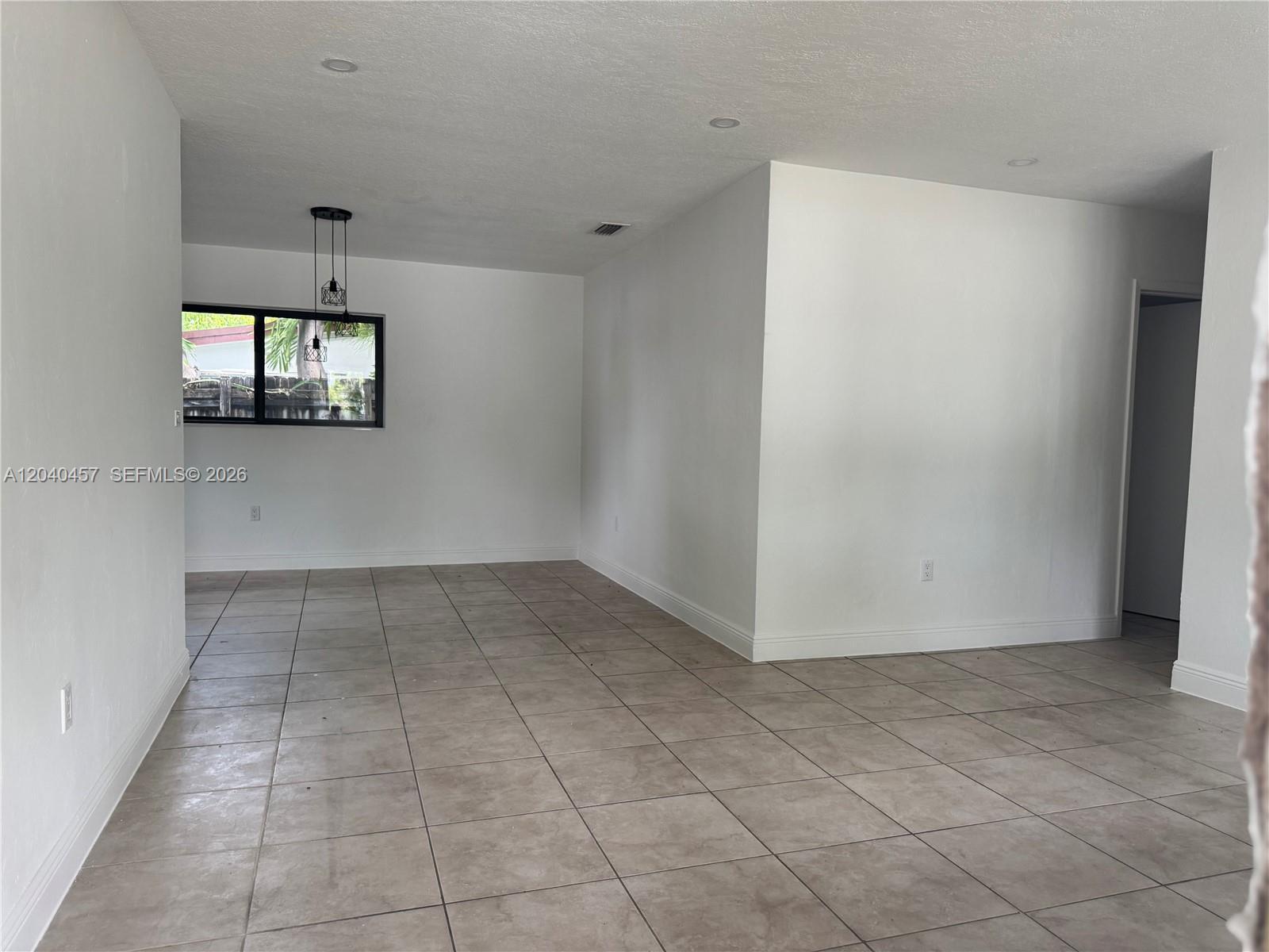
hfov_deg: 71.6
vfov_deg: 56.8
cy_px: 476
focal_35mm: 24
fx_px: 880
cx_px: 634
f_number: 1.78
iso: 160
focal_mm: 6.76
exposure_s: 1/121
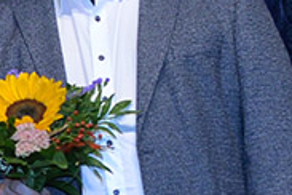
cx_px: -310
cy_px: 237
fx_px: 2133
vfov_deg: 5.2
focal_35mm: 263
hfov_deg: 7.5
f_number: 5.6
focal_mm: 40
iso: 1000
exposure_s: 1/80
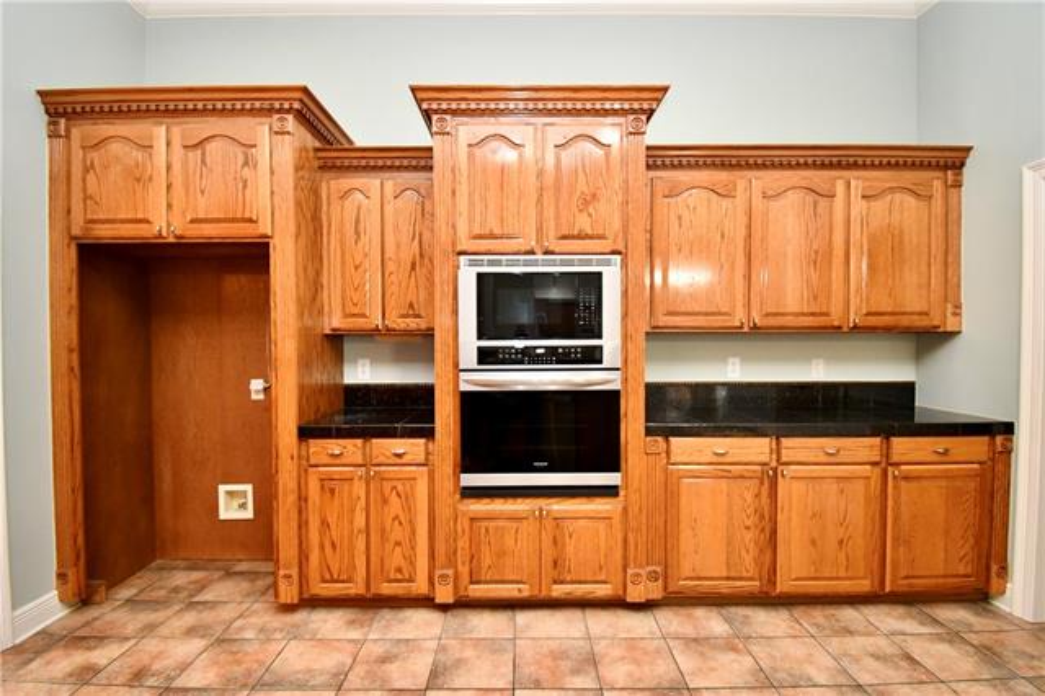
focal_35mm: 16
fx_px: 464
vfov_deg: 73.7
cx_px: 522
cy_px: 348
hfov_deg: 96.8
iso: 3600
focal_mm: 11
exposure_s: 1/60
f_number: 4.8
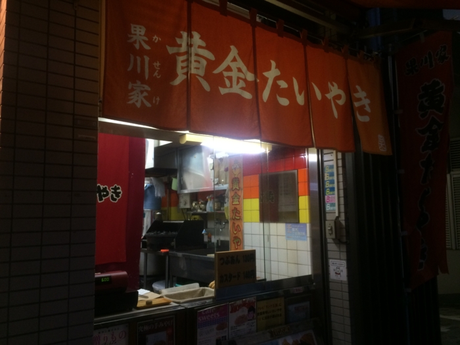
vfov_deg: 48.2
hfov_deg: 61.7
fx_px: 385
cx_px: 230
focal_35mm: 29
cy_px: 172
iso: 100
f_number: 2.2
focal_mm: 4.15
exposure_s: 1/30
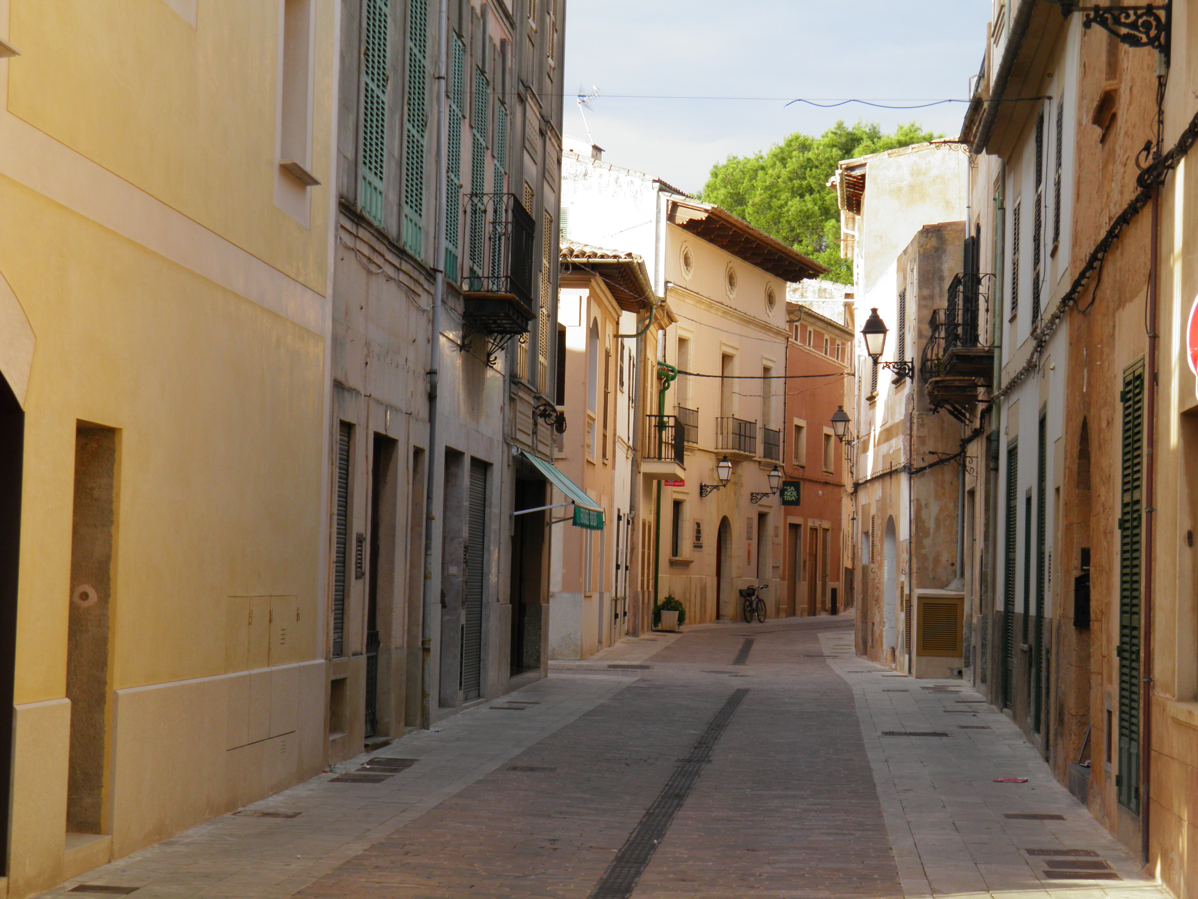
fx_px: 2769
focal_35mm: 80
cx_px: 599
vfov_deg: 18.4
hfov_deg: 24.4
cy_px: 450
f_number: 4.9
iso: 50
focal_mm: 14.4
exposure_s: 1/80
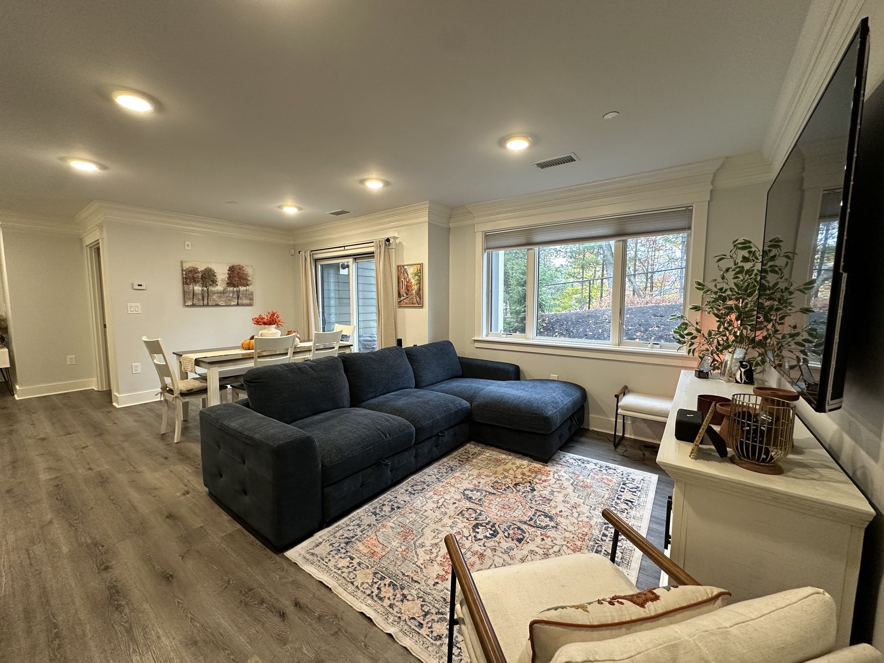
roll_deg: +0.3
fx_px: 358
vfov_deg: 85.7
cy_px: 332
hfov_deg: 102.1
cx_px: 442
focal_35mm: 14
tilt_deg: -4.7
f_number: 2.2
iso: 200
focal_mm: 2.22
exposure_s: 1/60
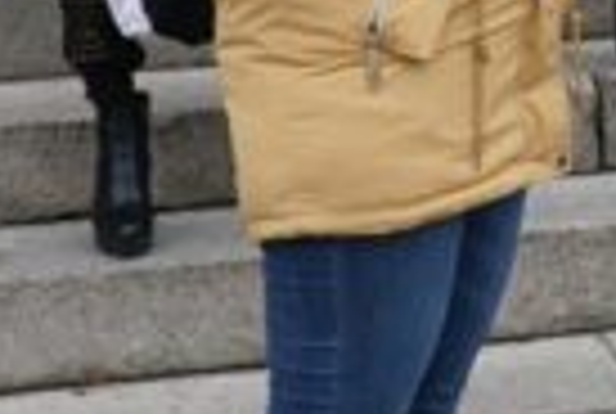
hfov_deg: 13.4
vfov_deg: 8.5
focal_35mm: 151
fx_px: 2589
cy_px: -493
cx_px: 589
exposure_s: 1/160
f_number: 4
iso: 320
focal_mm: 18
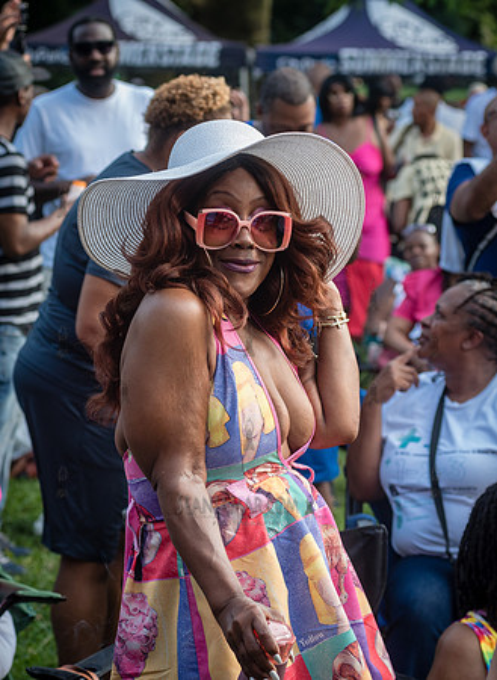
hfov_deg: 12.5
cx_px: 226
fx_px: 2264
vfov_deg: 17.1
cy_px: 340
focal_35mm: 116
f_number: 4.5
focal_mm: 80
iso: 500
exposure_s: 1/320
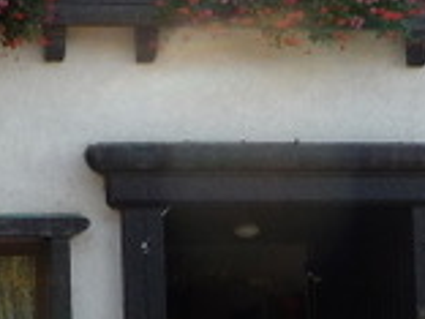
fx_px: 1768
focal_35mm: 144
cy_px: 286
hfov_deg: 13.7
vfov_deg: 10.3
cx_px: 104
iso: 100
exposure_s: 1/200
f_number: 3.3
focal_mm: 4.7
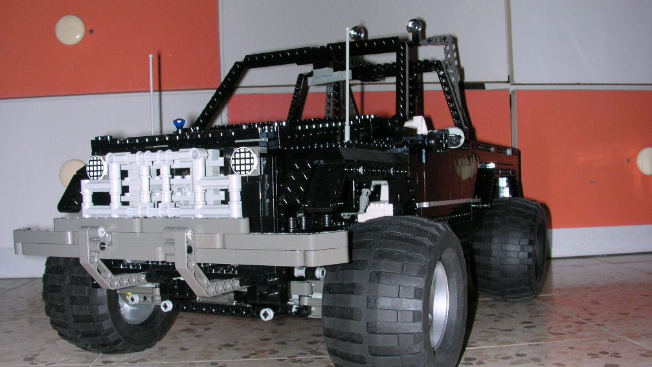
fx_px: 709
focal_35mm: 41
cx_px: 321
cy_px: 226
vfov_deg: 28.9
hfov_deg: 49.4
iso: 100
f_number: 4.5
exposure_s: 1/60
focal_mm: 5.6
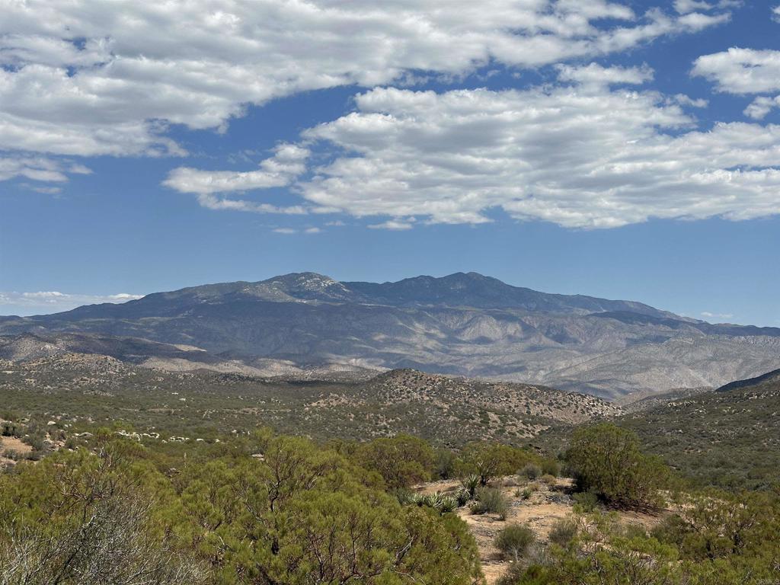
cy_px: 292
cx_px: 390
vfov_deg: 30.3
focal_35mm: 48
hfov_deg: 39.7
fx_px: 1082
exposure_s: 1/7092
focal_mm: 6.86
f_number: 1.78
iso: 64
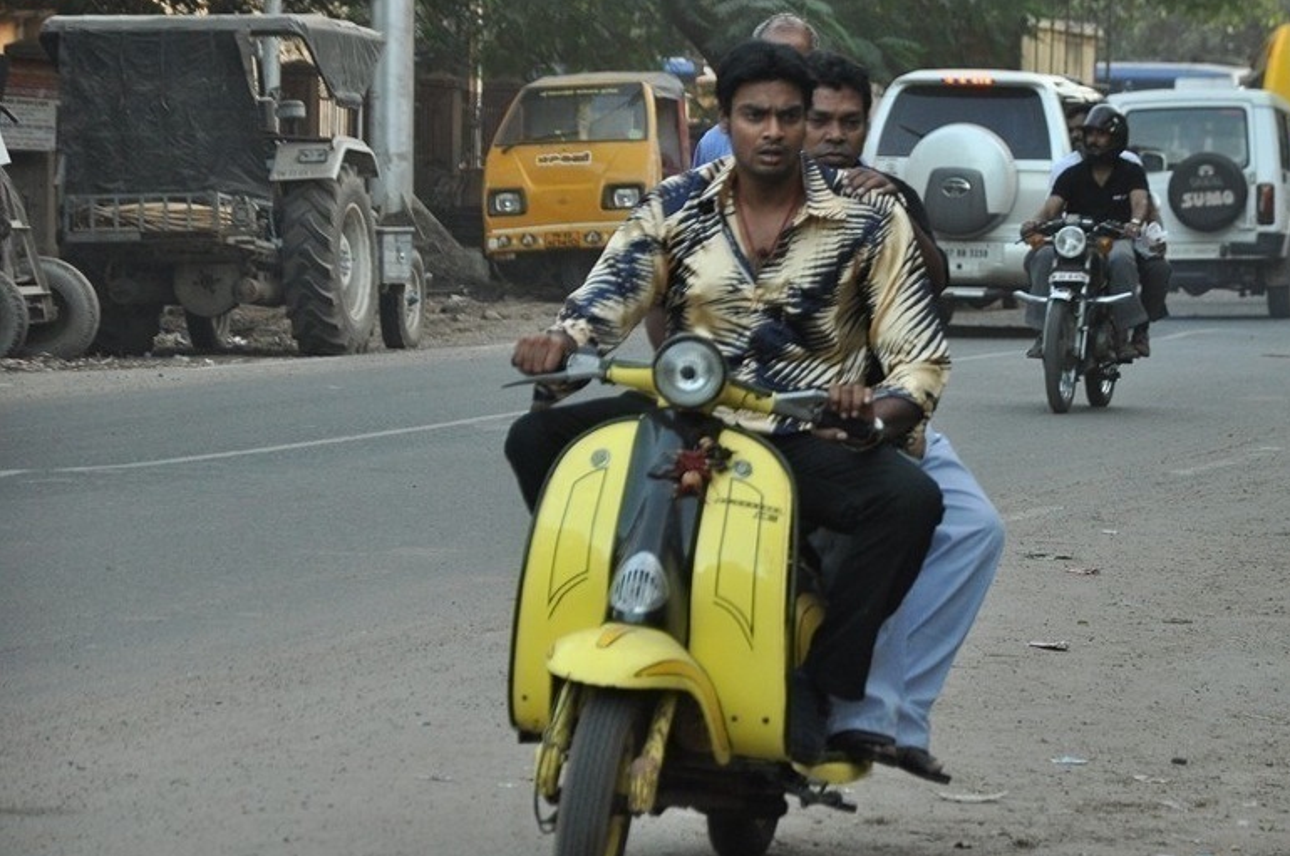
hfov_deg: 10.1
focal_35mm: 205
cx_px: 836
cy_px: 432
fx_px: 7322
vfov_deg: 6.7
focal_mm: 105
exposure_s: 1/125
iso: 800
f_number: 5.6
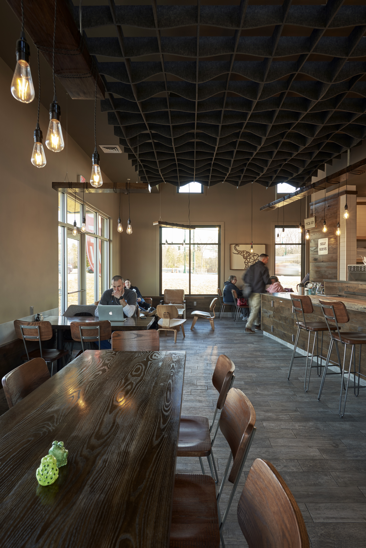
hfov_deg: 62.0
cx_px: 183
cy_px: 274
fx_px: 305
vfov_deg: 84.0
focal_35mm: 20
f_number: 9
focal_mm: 20
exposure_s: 1/5
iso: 100
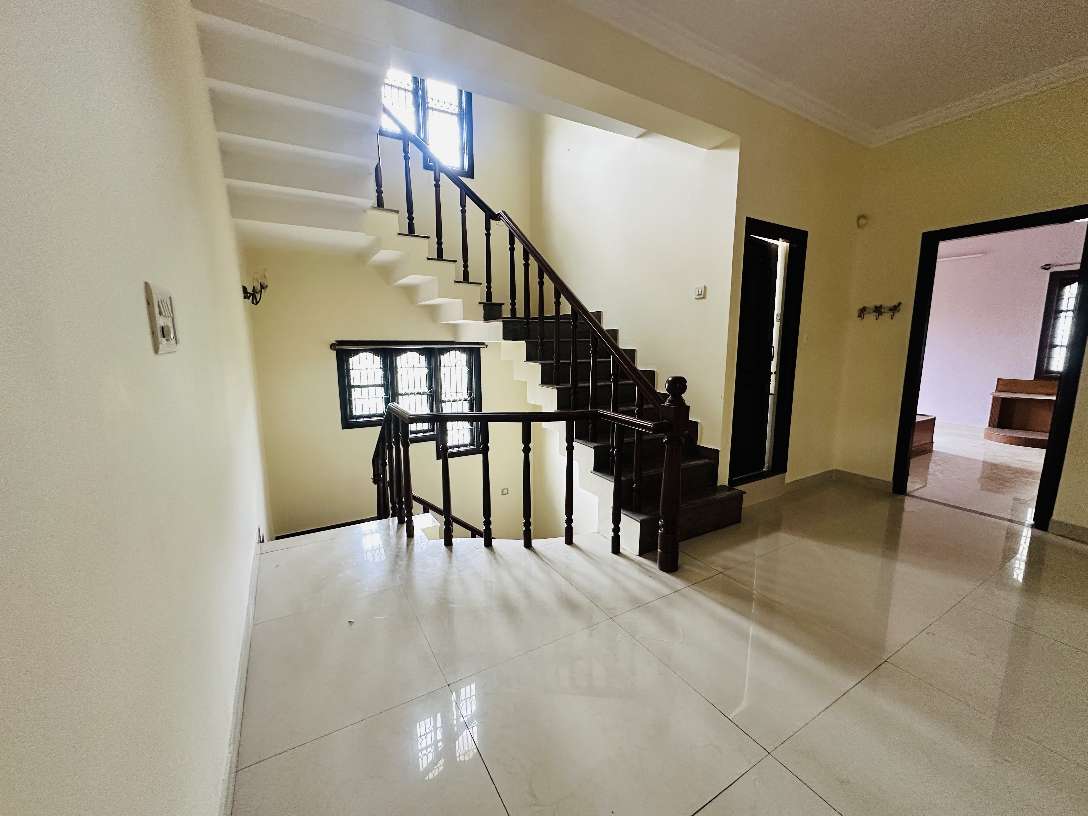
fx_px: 440
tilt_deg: -8.1
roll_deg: +0.2
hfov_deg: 102.1
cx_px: 544
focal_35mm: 14
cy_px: 408
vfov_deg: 85.7
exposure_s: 1/50
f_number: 2.2
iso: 500
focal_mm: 2.22
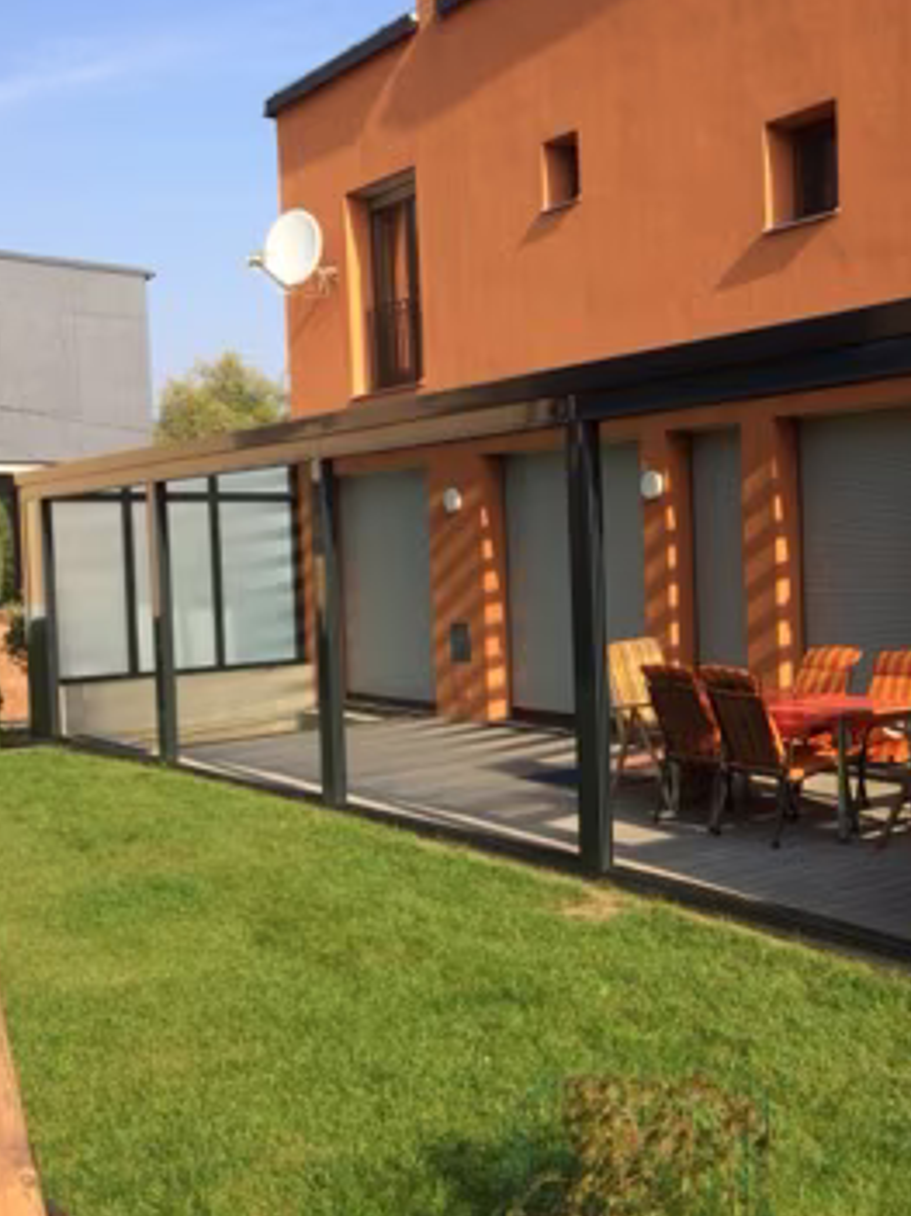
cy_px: 603
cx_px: 748
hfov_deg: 33.9
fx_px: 1440
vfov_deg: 45.8
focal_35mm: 41
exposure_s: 1/1282
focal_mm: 4.12
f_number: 2.2
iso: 40
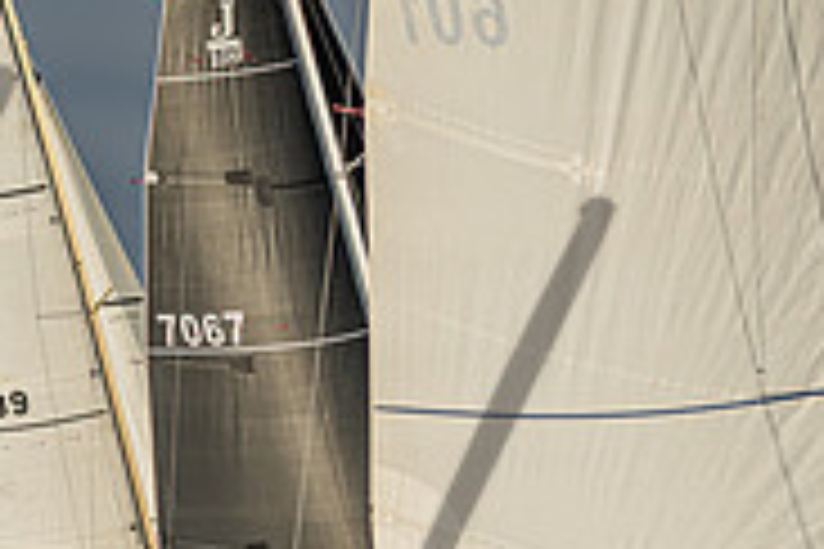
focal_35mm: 317
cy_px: 709
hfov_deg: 6.5
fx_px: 7255
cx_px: 657
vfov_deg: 4.3
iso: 90
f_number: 4.5
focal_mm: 100
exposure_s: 1/2000
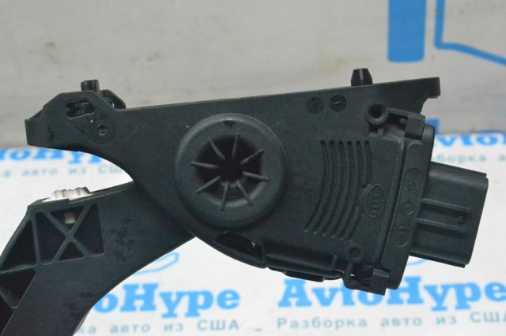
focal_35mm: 82
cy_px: 168
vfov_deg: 16.5
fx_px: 1159
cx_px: 253
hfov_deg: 24.6
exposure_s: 1/160
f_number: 10
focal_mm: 55
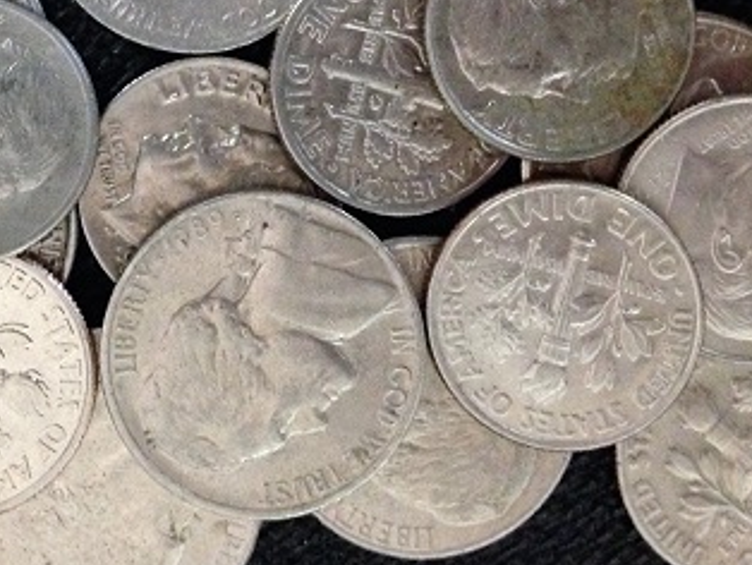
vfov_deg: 22.7
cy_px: 55
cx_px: 230
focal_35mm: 63
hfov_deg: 30.4
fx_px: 1370
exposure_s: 1/15
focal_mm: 4.12
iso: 500
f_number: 2.4
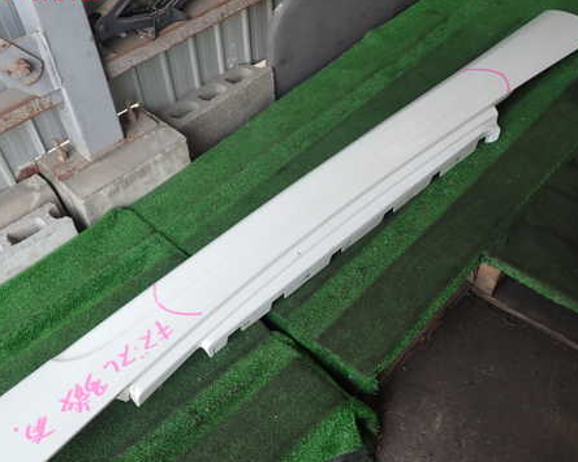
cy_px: 268
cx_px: 254
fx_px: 564
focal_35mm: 33
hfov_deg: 54.1
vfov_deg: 44.4
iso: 100
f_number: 2
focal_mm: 4.5
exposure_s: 1/100
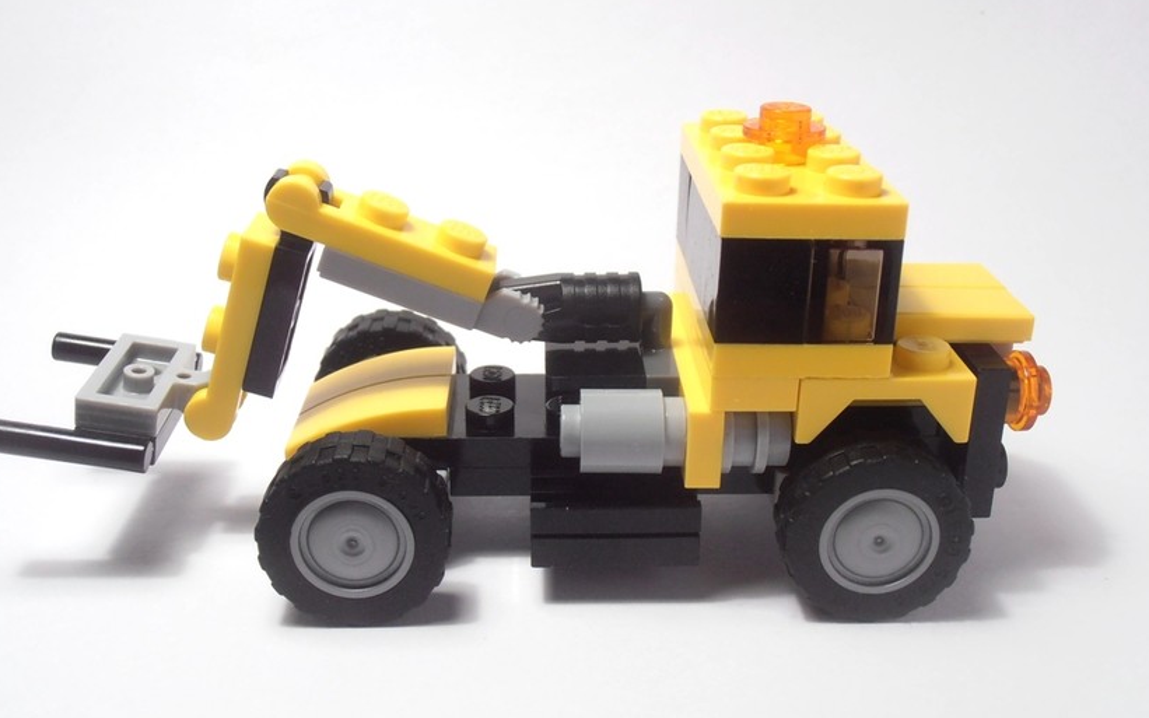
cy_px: 366
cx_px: 567
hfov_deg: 46.2
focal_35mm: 43
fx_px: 1346
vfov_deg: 29.9
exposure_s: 1/50
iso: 80
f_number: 3.9
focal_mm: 6.61
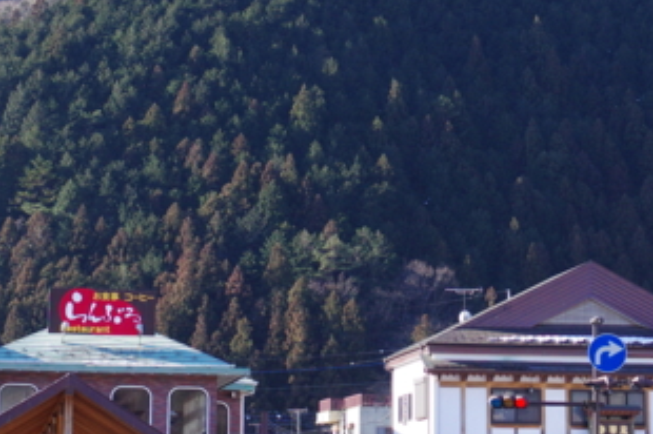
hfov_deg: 15.3
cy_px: -27
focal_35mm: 134
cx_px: 297
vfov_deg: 10.1
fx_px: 2428
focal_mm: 35
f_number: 4
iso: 400
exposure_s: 1/800
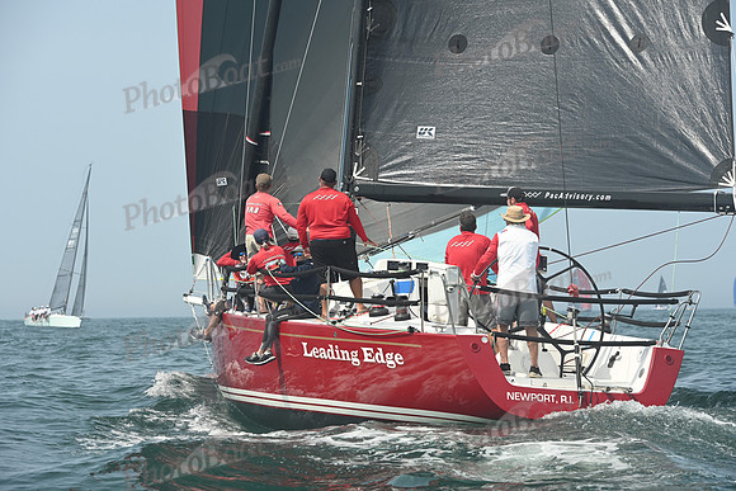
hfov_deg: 16.4
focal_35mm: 125
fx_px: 2556
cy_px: 246
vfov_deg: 11.0
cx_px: 368
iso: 320
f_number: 6.3
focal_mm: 125
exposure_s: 1/1250
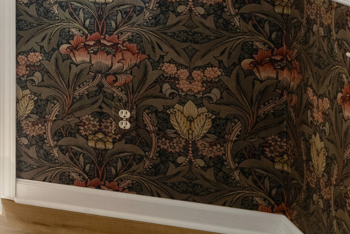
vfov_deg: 14.1
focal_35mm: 88
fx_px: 855
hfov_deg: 13.7
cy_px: -156
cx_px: -551
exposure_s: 1/5
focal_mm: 13
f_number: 7.1
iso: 320
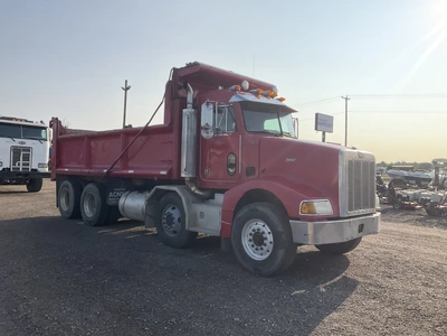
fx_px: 374
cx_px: 224
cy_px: 168
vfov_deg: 48.2
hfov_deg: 61.7
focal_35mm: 29
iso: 25
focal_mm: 3
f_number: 1.8
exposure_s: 1/2801
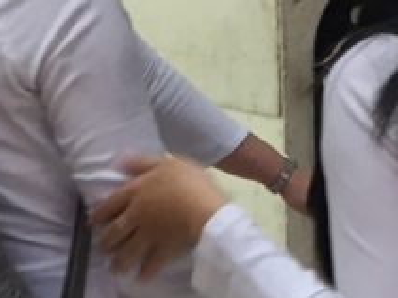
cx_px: 172
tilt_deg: -16.7
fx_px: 1620
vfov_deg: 10.4
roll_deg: +0.0
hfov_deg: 14.0
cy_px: 317
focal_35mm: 141
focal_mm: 4.15
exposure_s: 1/33
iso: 160
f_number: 2.2
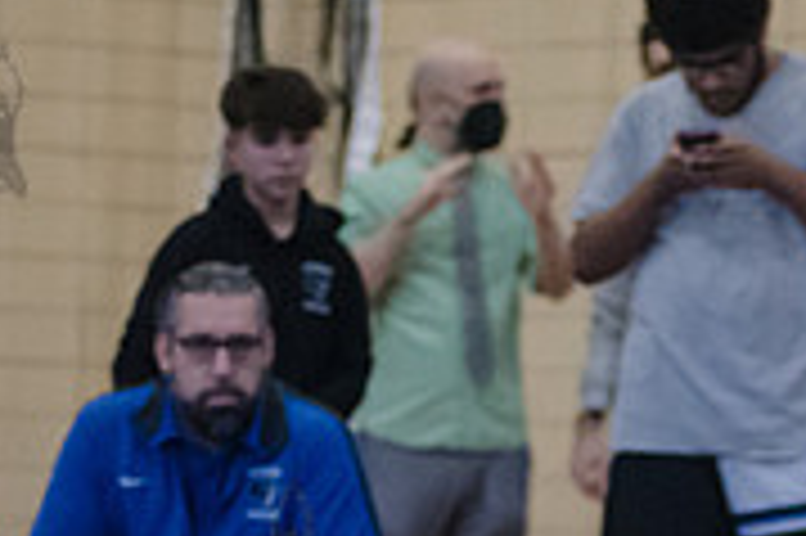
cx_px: 707
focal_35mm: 335
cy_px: 881
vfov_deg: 4.1
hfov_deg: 6.1
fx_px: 7493
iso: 6400
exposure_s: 1/400
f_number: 3.2
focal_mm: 92
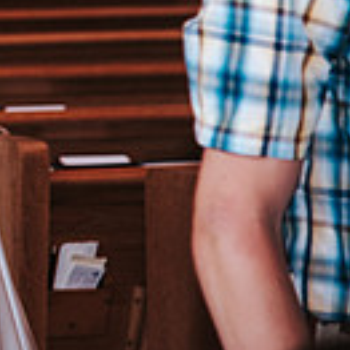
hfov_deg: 5.0
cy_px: -132
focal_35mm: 347
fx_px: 3969
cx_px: -323
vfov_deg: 5.0
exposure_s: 1/200
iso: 1000
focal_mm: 92
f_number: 4
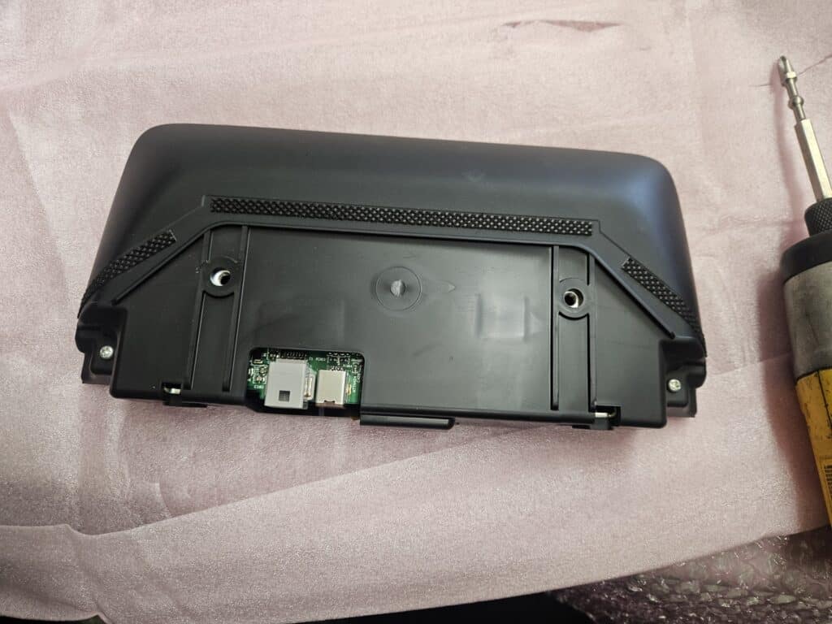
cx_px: 416
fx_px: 553
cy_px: 312
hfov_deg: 73.9
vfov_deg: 58.9
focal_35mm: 23
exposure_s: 1/120
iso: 250
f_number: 1.8
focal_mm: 5.4
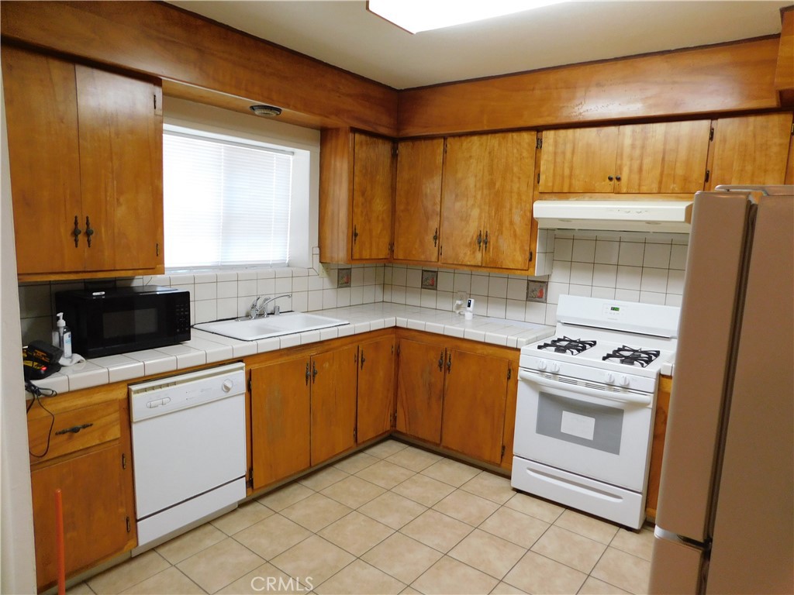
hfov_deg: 73.9
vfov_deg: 58.9
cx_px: 397
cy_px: 298
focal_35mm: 23
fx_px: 528
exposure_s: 1/30
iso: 220
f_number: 3
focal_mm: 4
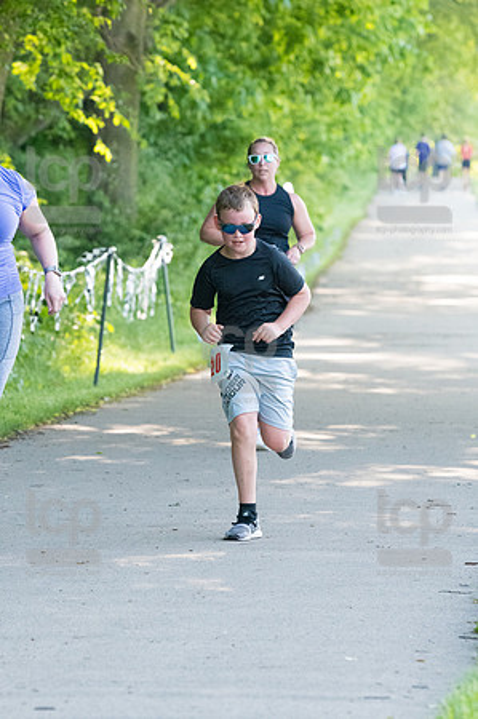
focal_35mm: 270
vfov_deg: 7.6
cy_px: 360
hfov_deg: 5.1
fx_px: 5390
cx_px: 239
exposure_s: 1/1600
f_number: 5.6
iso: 4000
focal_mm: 180
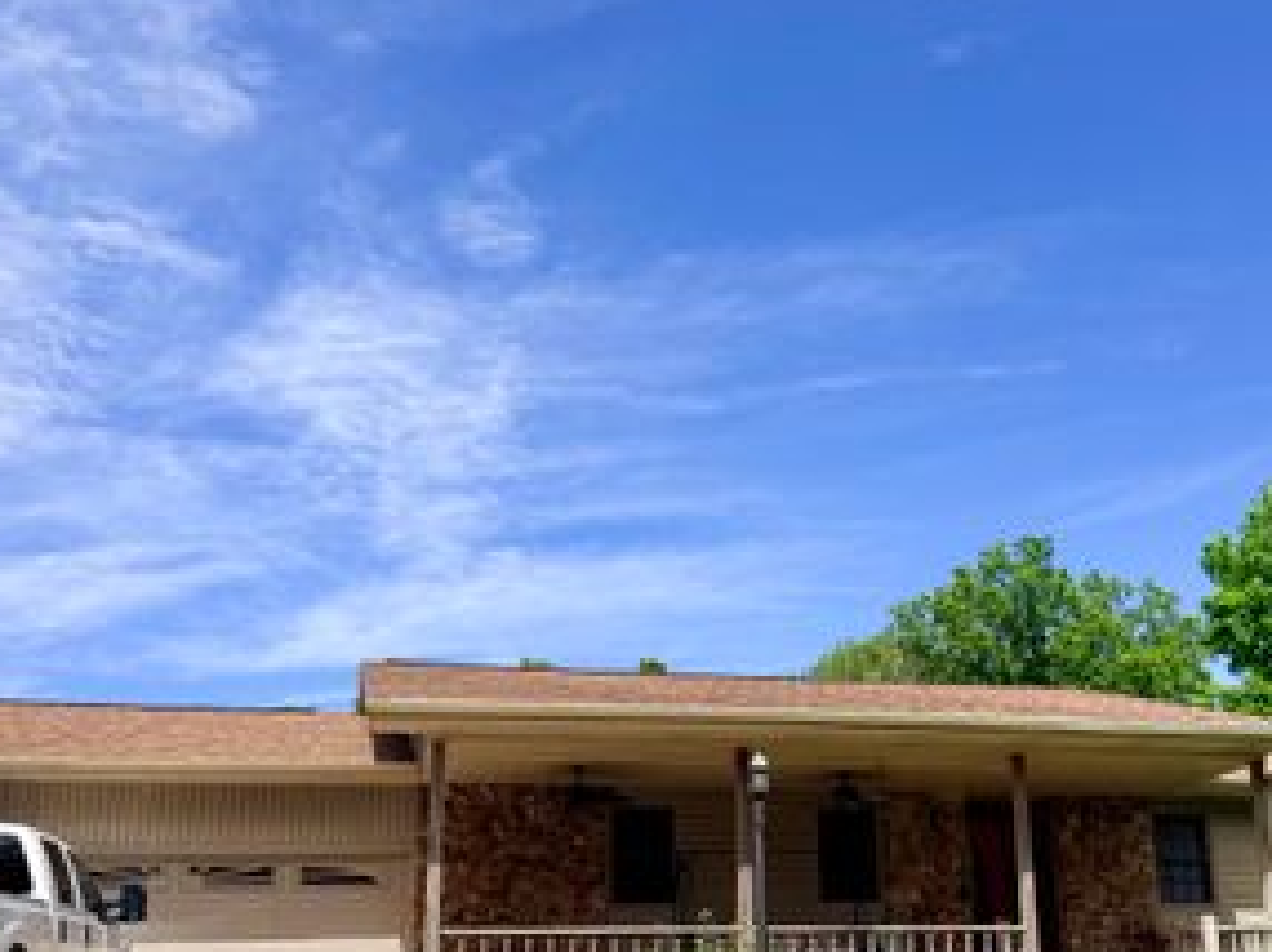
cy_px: 638
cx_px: 756
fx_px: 1542
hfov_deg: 44.6
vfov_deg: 34.0
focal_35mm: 42
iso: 80
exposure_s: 1/5714
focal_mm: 6.76
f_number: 1.78
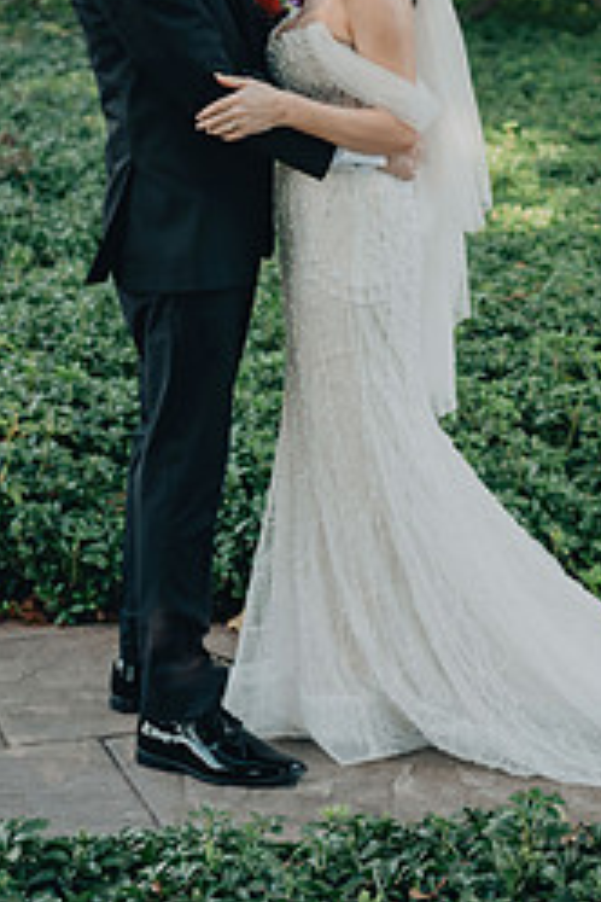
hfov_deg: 13.0
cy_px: 91
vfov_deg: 19.1
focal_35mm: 105
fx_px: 2629
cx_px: 355
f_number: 4
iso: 400
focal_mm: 58
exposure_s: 1/200
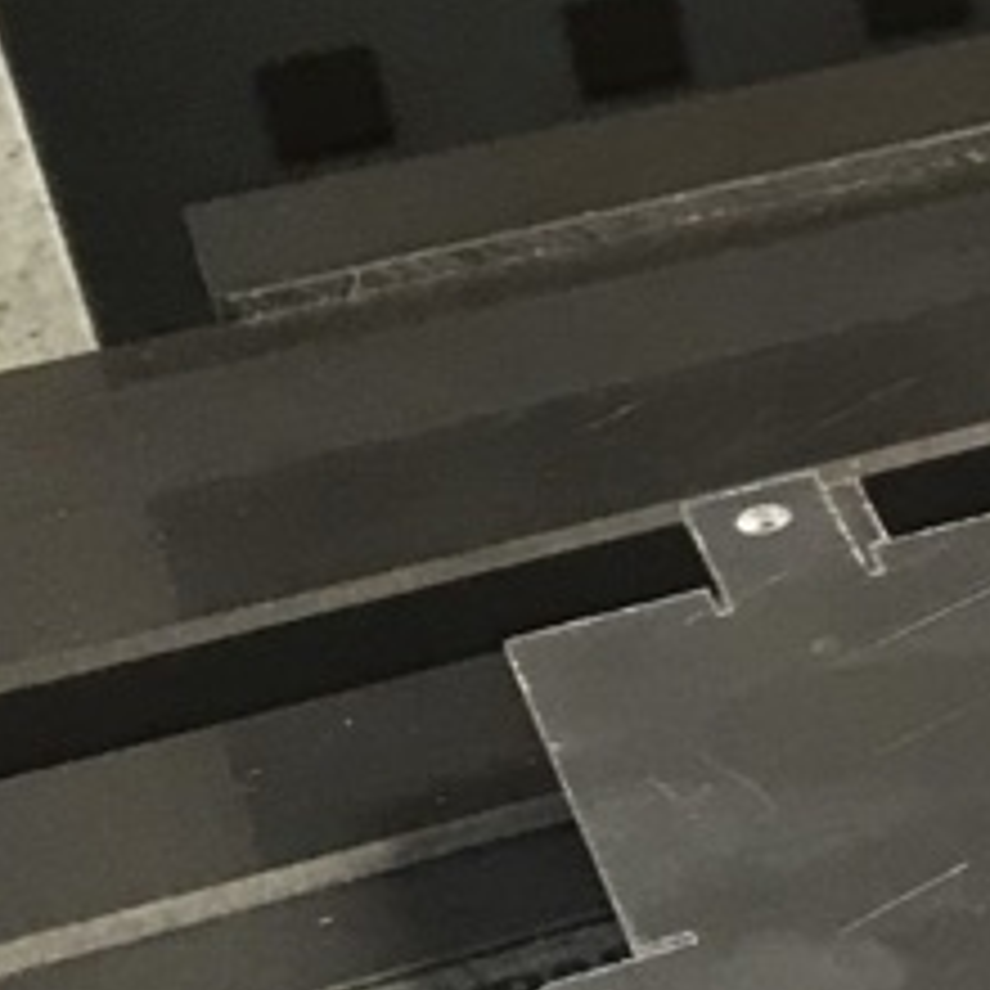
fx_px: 4368
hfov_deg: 10.7
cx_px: 2516
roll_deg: -1.8
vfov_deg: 12.9
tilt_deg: -33.8
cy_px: 742
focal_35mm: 135
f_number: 1.8
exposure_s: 1/20
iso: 32
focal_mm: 3.99
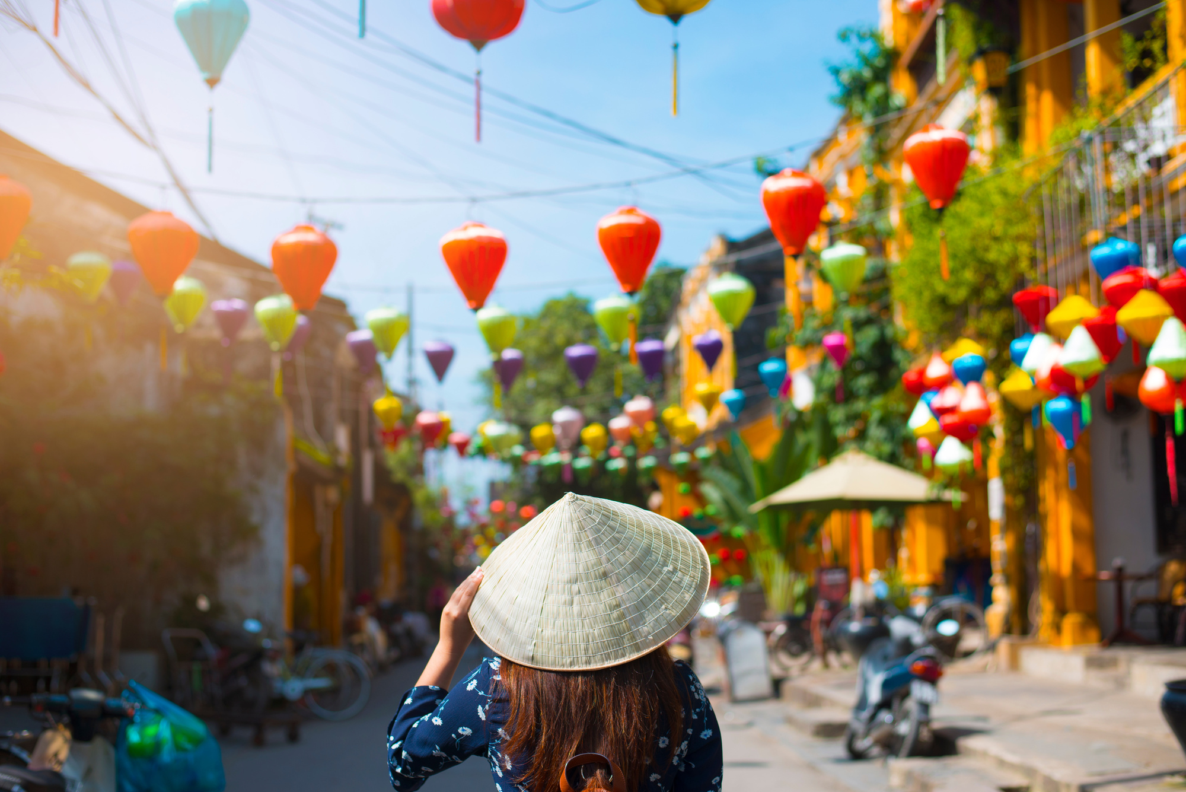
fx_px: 1648
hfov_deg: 39.6
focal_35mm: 50
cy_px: 396
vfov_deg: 27.0
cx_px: 593
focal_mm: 50
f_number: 2.8
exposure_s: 1/1600
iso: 100
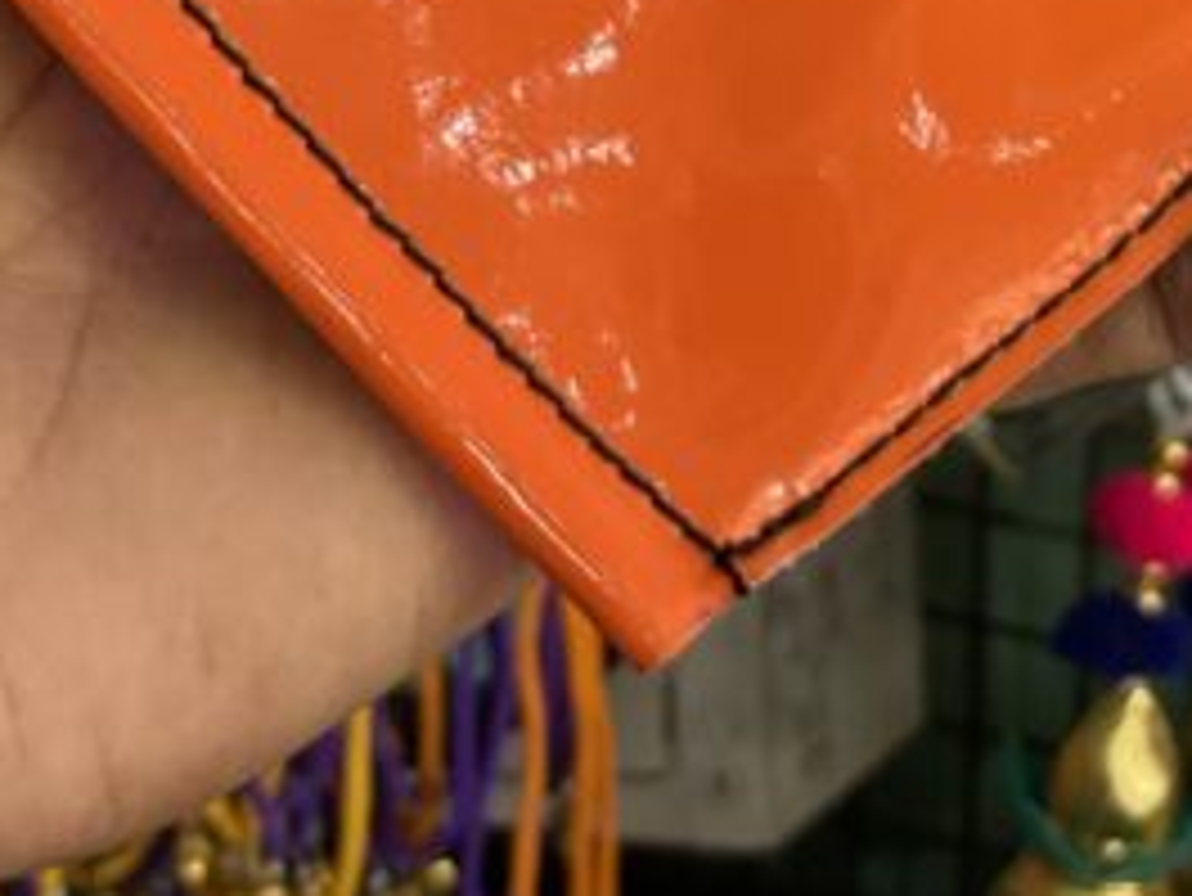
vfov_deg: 8.9
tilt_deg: -8.1
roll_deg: -0.1
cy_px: -860
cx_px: 693
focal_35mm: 157
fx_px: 5409
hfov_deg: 12.6
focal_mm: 6
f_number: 2
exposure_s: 1/100
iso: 200
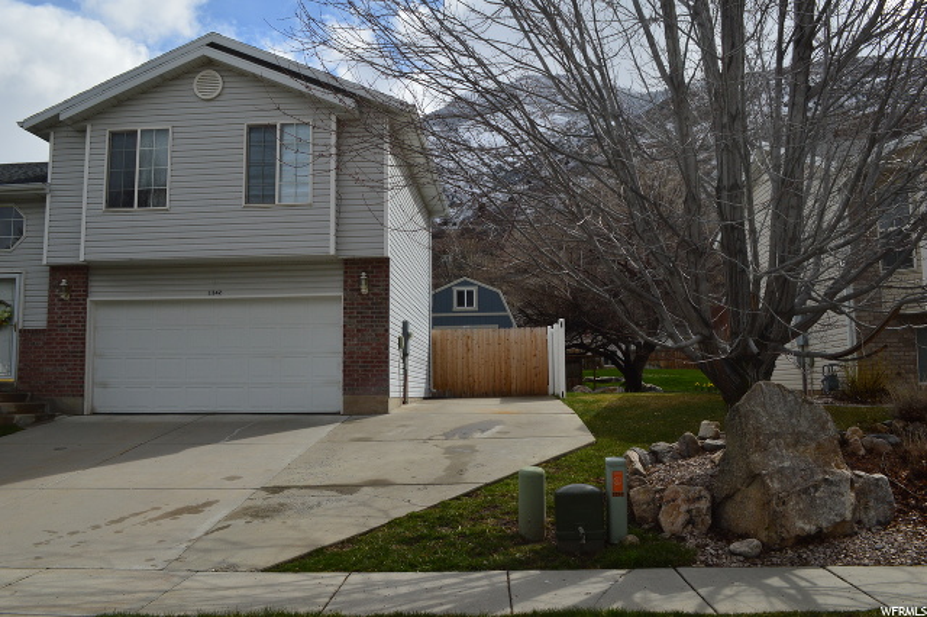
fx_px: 772
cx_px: 464
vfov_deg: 43.6
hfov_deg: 62.0
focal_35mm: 30
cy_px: 308
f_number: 11
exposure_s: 1/500
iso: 320
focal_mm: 20
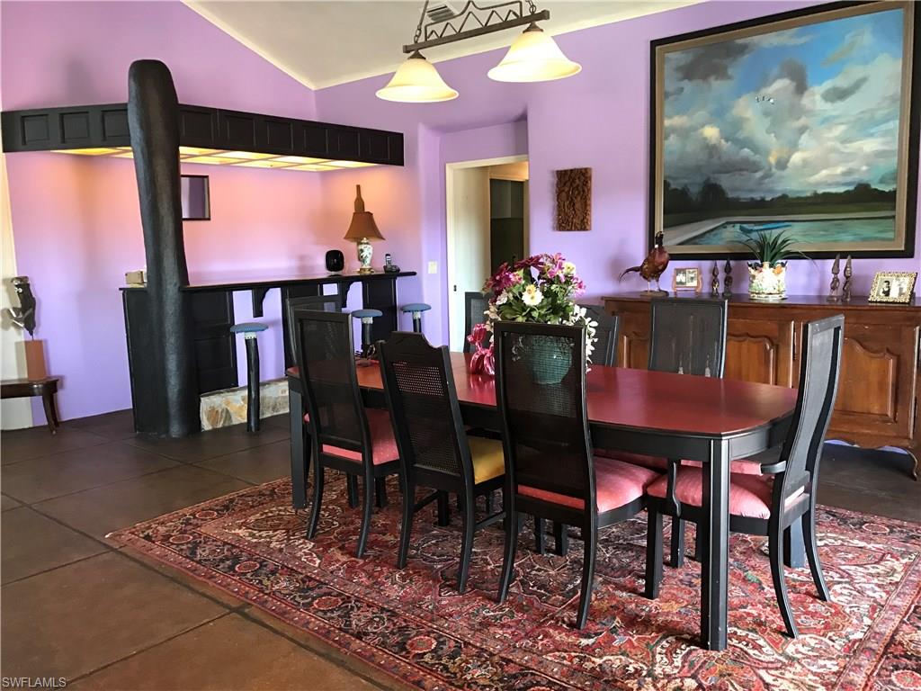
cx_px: 460
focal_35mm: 28
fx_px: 745
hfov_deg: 63.4
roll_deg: +1.2
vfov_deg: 49.7
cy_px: 346
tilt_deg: -6.6
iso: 64
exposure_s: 1/15
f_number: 1.8
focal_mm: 3.99
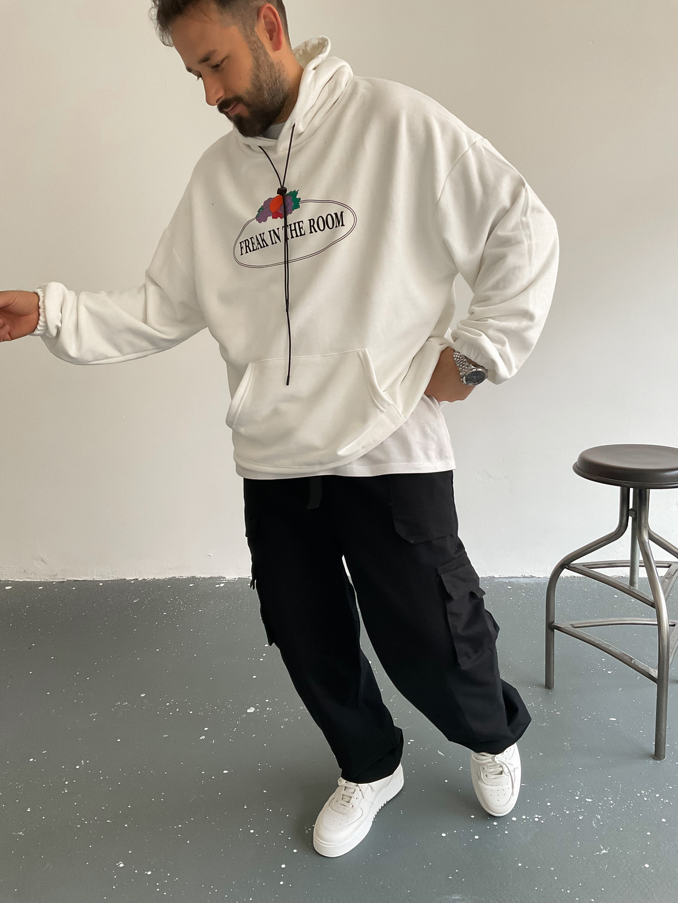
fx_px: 757
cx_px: 339
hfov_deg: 48.2
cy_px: 452
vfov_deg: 61.7
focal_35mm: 29
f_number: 1.8
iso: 64
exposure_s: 1/120
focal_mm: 3
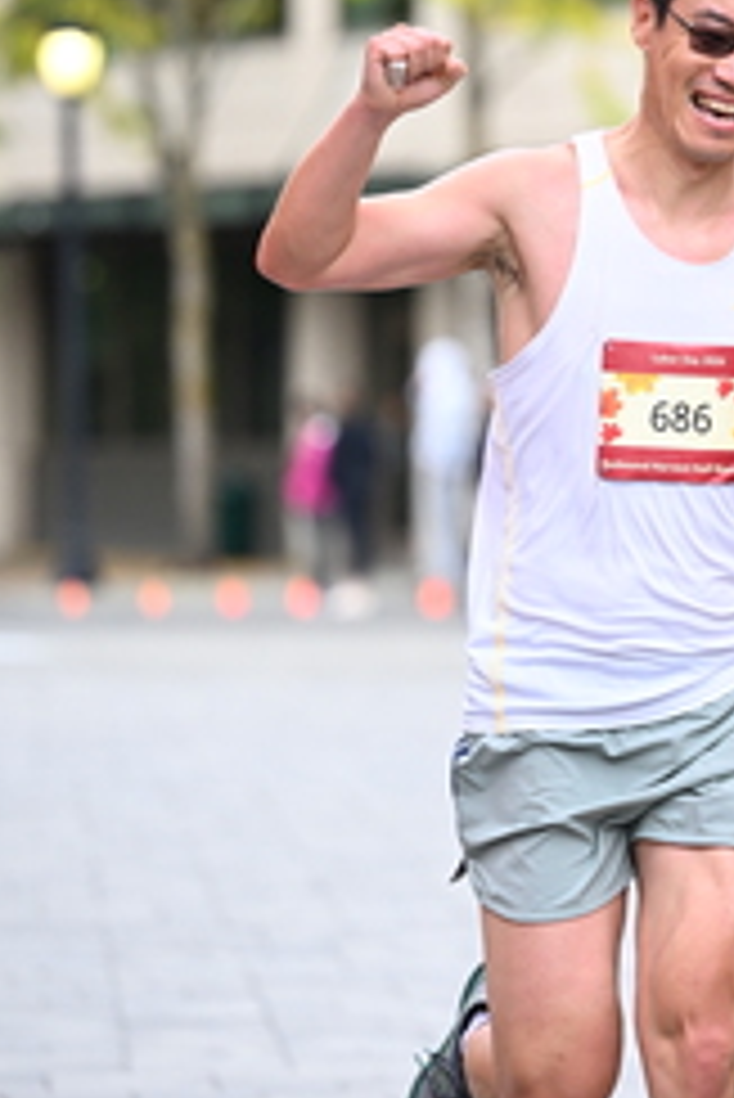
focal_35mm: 304
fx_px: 9283
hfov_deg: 4.5
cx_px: 808
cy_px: 364
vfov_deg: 6.8
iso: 1000
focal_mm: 135
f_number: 2.8
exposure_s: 1/1250
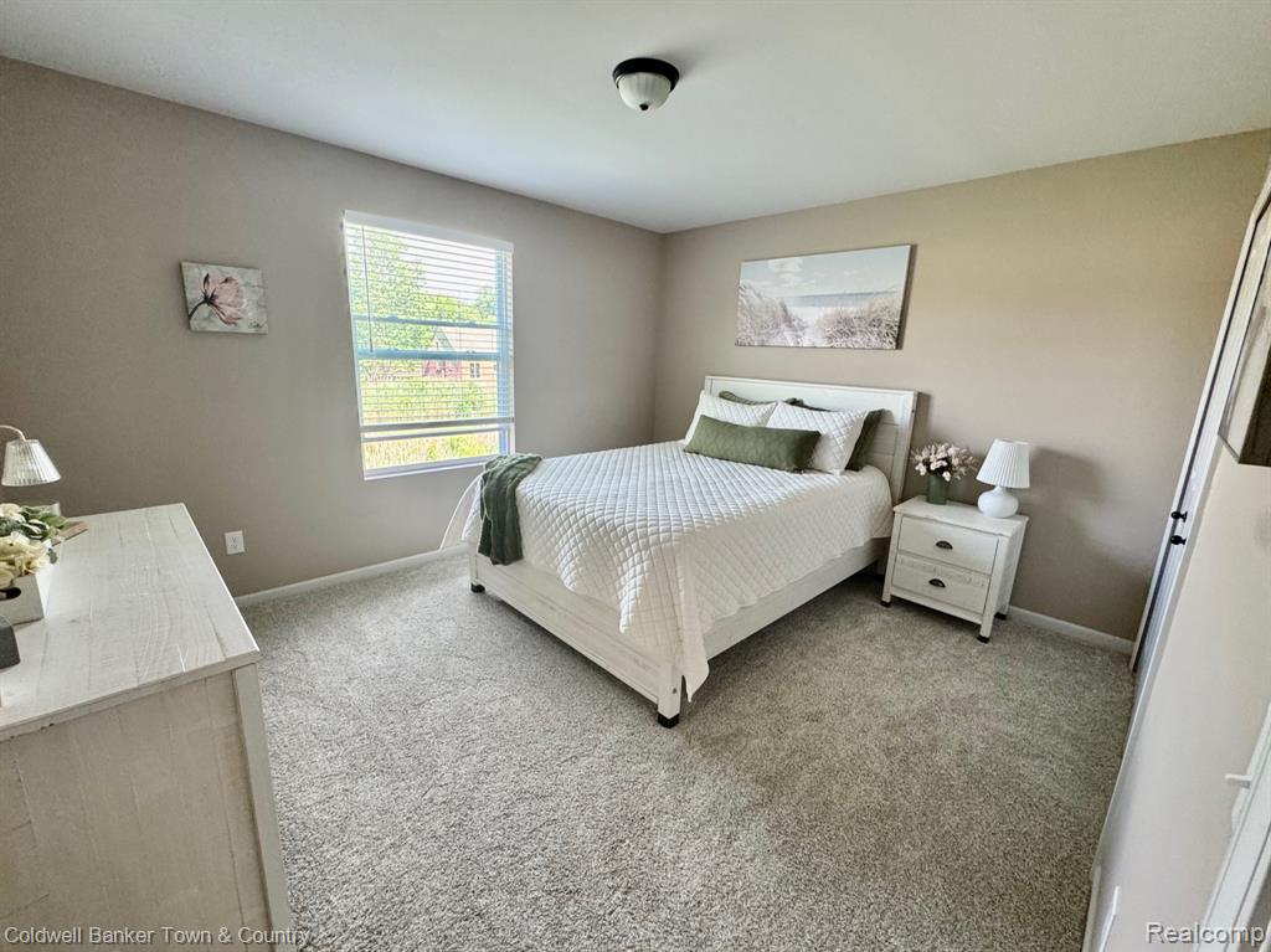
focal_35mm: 14
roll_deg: -0.4
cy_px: 476
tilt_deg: -14.3
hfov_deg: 102.1
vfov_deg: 85.6
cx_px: 636
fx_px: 514
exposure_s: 1/99
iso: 200
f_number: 2.2
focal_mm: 2.22
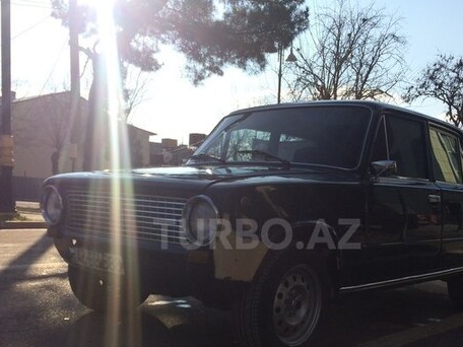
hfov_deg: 44.7
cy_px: 234
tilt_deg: -2.2
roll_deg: -2.1
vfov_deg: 34.0
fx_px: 562
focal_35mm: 42
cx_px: 257
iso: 32
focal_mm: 4.15
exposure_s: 1/2933
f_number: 2.2
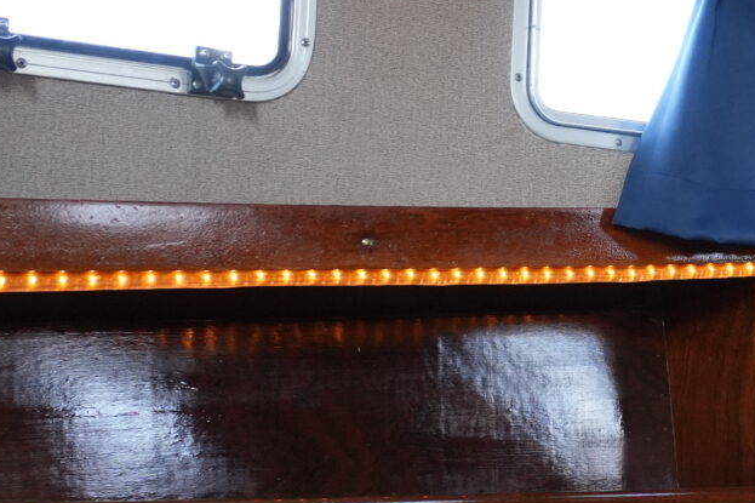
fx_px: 1614
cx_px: 749
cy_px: 242
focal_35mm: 77
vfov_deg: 17.7
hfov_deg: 25.1
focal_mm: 16
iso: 1250
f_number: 4
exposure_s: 1/160
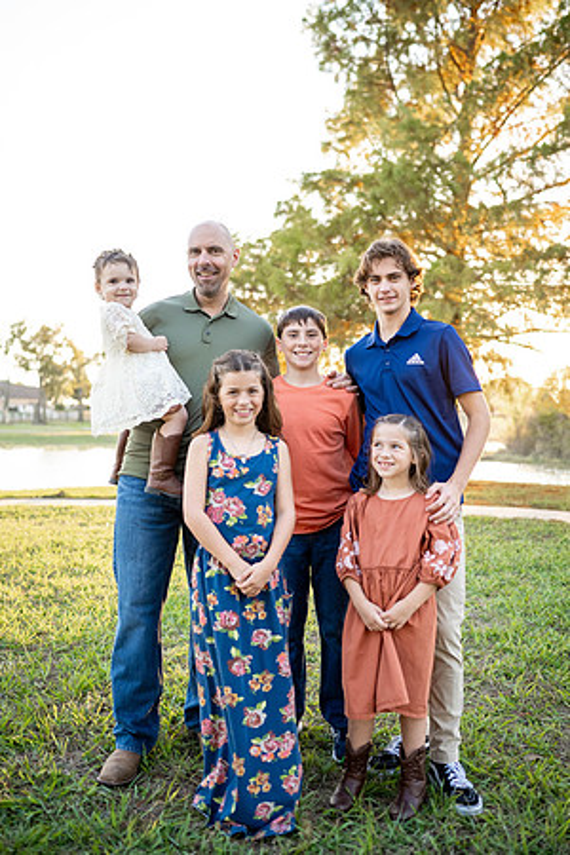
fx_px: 831
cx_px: 285
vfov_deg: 54.4
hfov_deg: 37.9
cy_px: 428
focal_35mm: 35
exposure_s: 1/640
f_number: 2.2
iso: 640
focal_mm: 35
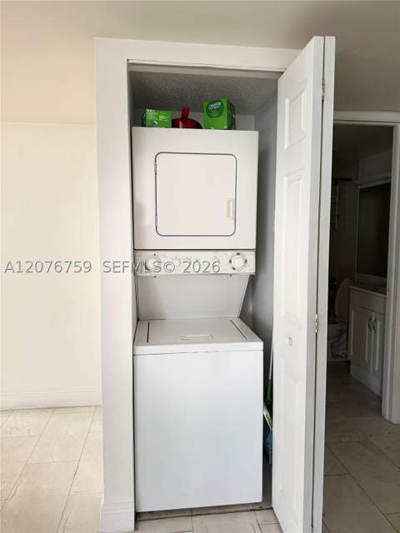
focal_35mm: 24
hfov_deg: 56.8
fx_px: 370
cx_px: 200
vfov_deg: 71.6
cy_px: 266
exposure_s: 1/121
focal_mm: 6.76
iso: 200
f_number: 1.78
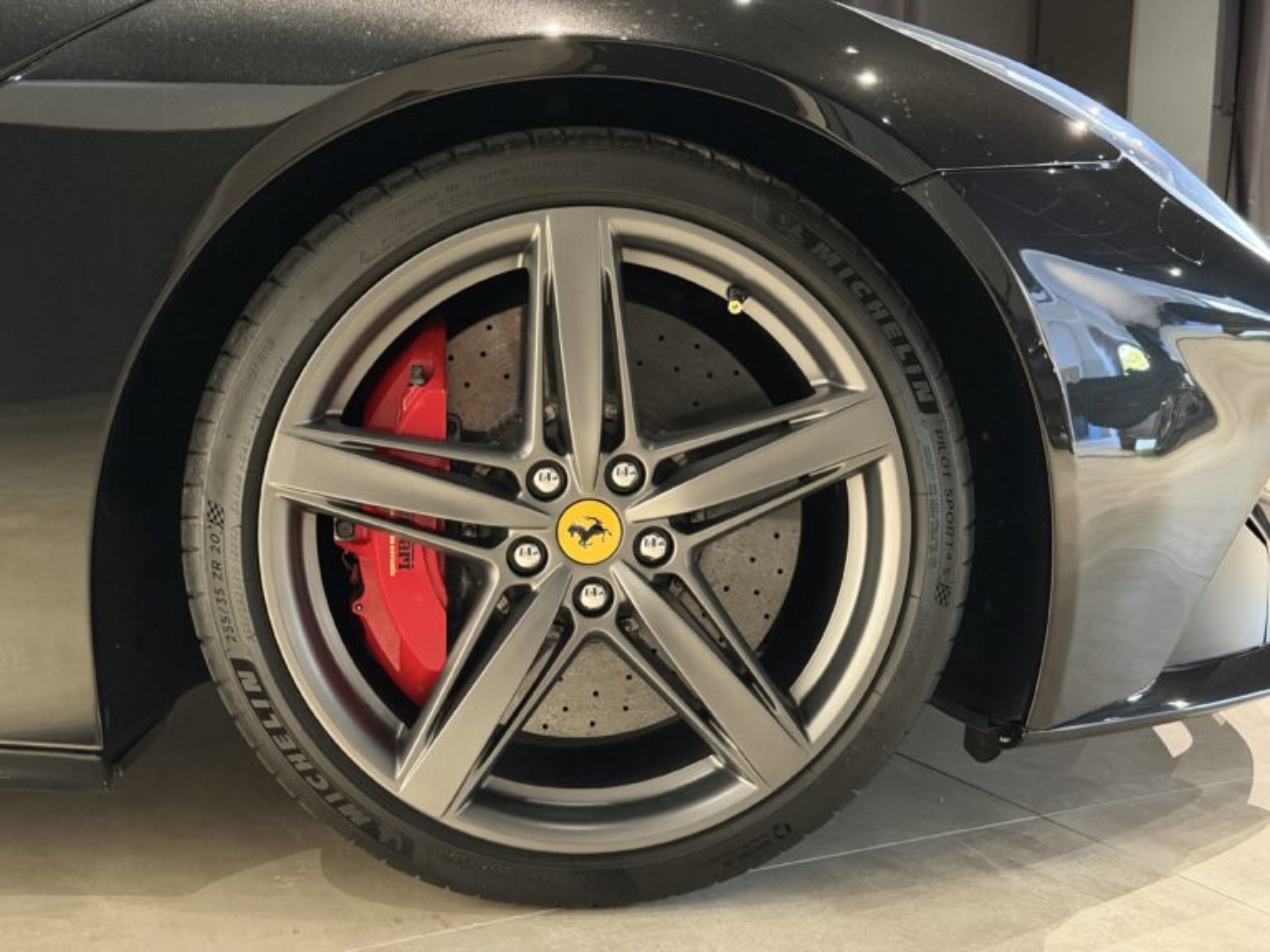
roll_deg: -0.7
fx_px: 1761
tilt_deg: -7.9
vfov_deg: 30.3
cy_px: 476
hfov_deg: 39.7
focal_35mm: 48
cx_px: 635
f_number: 1.78
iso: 640
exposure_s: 1/25
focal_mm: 6.76
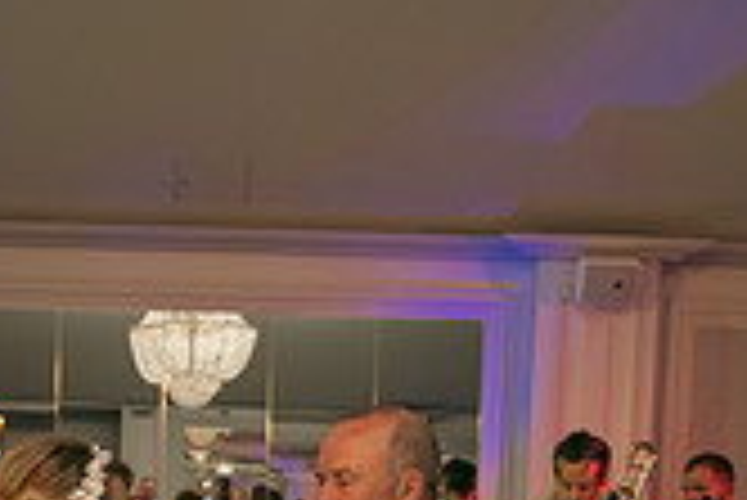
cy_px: 791
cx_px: 238
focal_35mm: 84
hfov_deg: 24.0
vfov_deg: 14.9
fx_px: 1744
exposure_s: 1/160
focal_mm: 24
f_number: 3.5
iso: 640
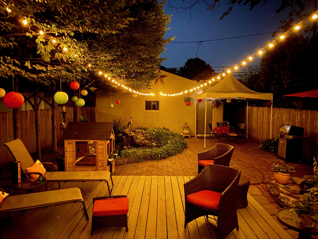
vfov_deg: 53.1
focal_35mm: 26
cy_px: 120
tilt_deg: -4.6
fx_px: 239
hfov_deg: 67.3
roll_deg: -0.4
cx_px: 159
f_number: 1.8
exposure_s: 1/2
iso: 400
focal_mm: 4.25
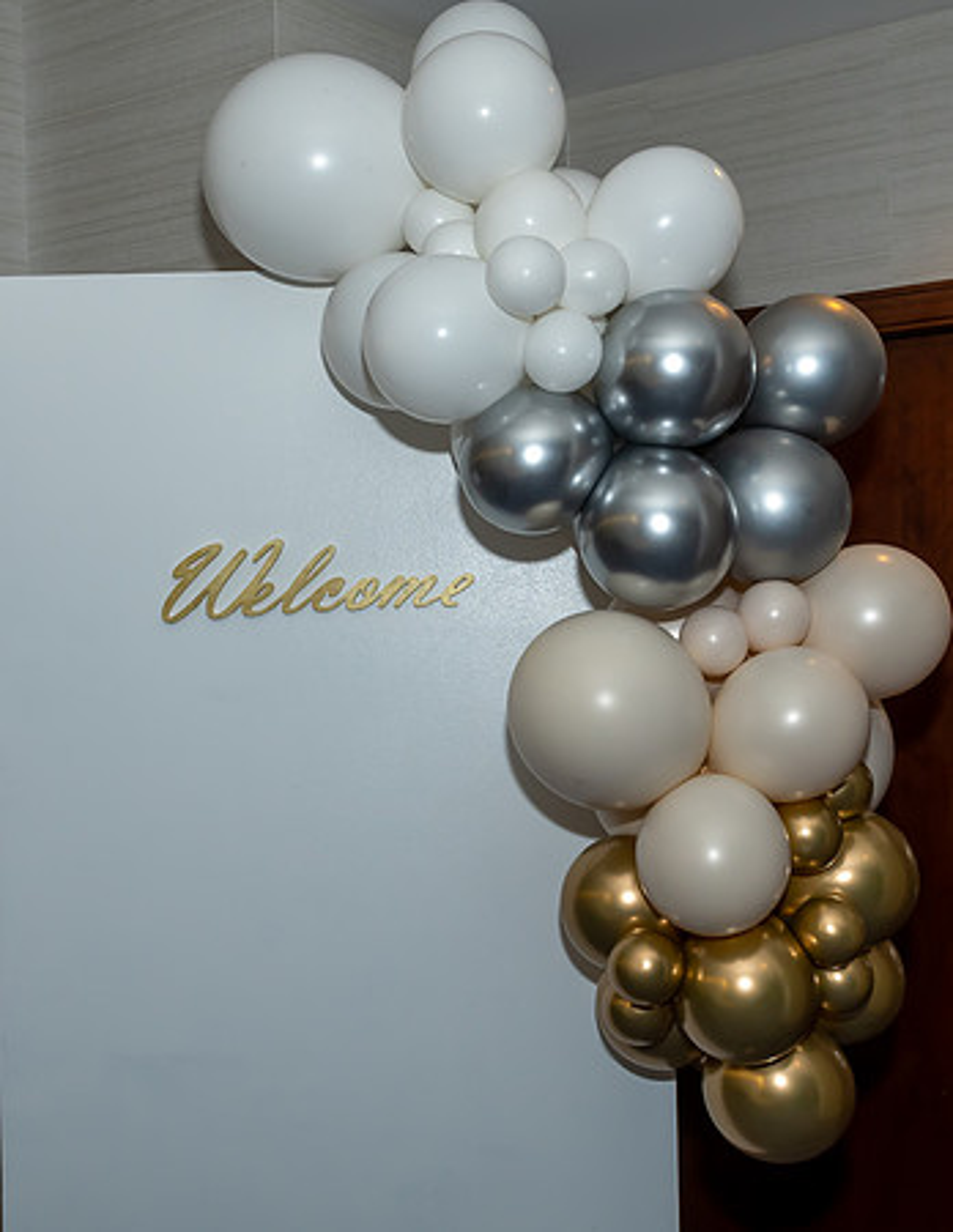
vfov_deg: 39.3
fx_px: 1728
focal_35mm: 48
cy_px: 616
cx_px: 485
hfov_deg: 30.8
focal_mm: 22
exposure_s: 1/250
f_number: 7.1
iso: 640
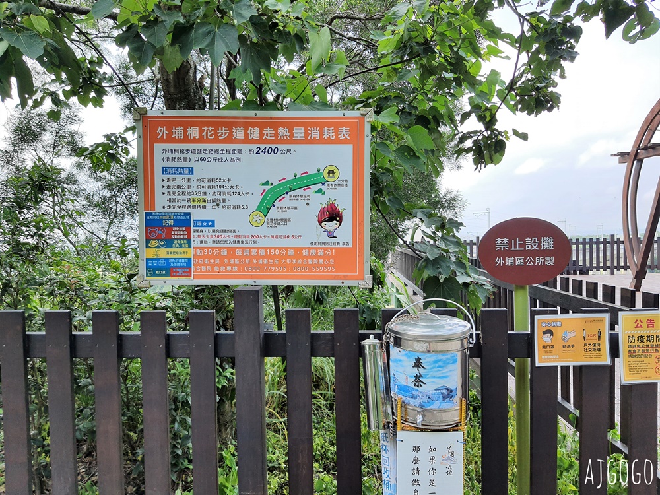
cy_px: 248
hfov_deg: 67.3
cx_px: 330
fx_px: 496
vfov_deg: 53.1
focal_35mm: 26
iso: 50
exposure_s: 1/437
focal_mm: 4.32
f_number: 1.7
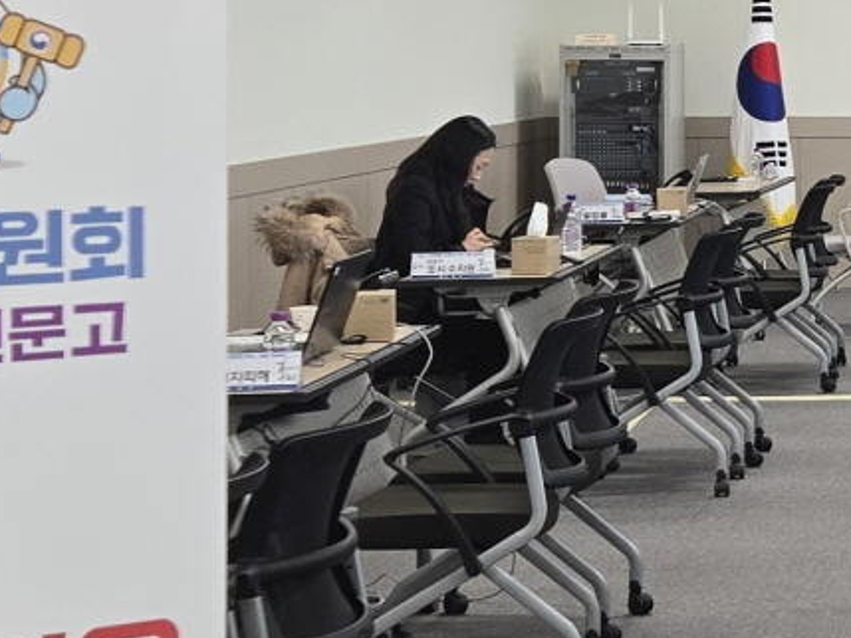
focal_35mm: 118
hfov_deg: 15.2
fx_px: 2902
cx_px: 1361
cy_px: 111
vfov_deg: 12.5
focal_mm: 5.4
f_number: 1.8
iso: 100
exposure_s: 1/120
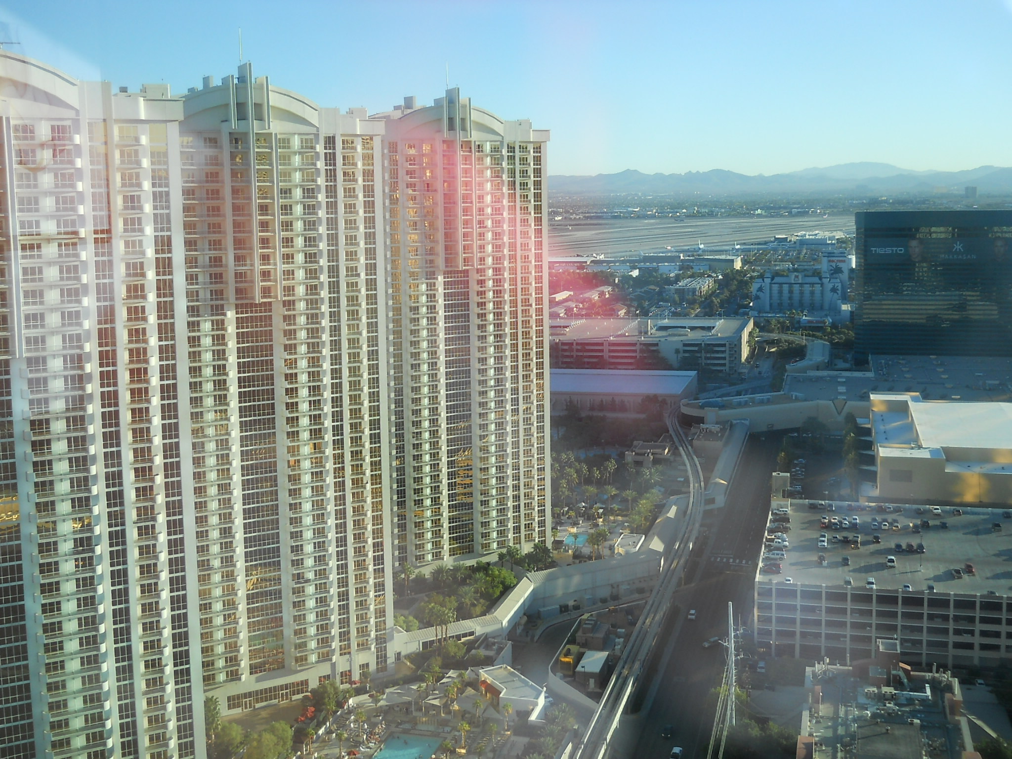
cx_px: 506
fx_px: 1199
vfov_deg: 35.1
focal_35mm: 41
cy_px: 380
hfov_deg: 45.8
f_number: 3.1
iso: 80
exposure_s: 1/125
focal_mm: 6.72
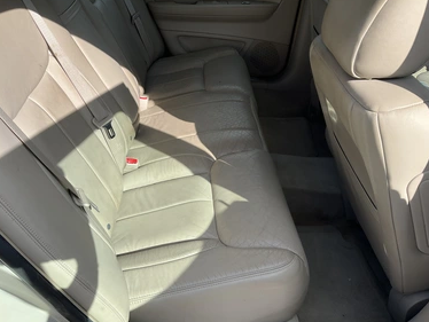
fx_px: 384
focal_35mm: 31
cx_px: 204
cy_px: 164
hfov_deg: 58.3
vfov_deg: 45.5
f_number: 1.8
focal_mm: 3
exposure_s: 1/869
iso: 25
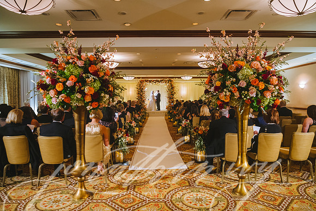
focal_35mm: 24
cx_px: 158
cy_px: 106
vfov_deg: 53.2
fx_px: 211
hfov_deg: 73.7
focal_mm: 24
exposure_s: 1/80
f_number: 2.8
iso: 2000
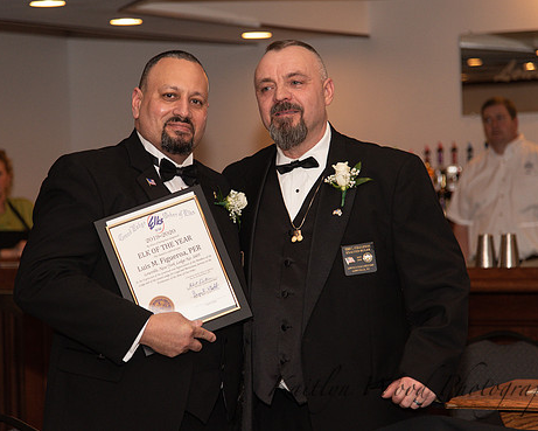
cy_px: 206
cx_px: 267
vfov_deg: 13.1
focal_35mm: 118
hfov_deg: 16.3
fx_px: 1879
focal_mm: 100
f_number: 4
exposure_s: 1/200
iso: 800
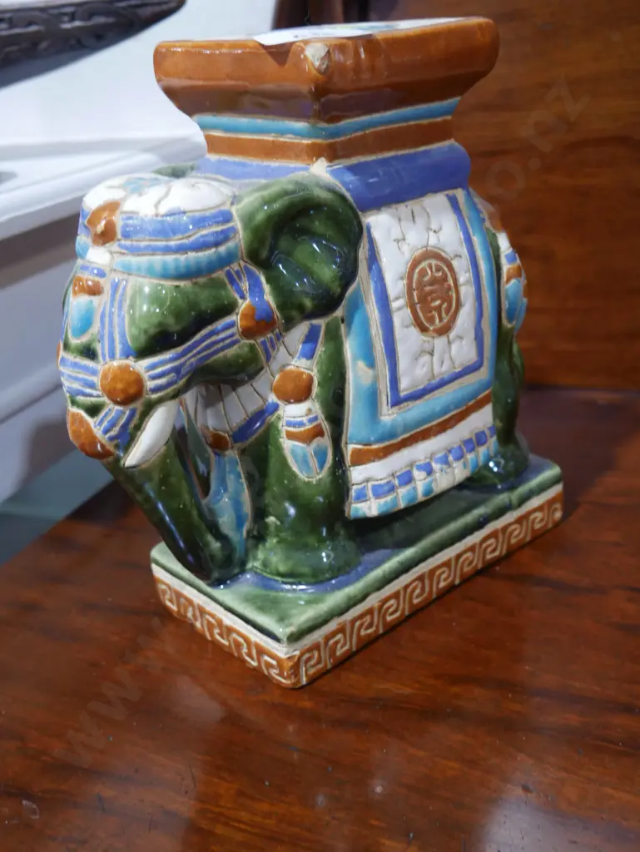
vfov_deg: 49.0
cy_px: 426
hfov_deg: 37.8
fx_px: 936
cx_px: 320
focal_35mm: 38
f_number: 4.1
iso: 640
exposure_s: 1/60
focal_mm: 19
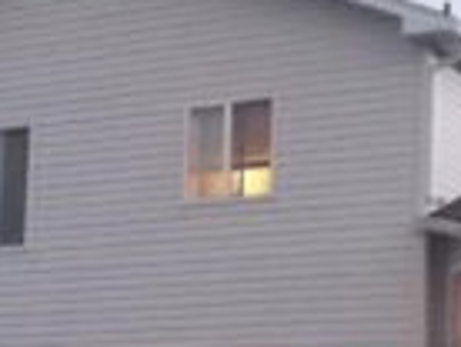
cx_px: 291
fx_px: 1854
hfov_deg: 14.2
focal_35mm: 139
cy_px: 384
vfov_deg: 10.6
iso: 450
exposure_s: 1/40
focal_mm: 5.3
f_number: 3.4
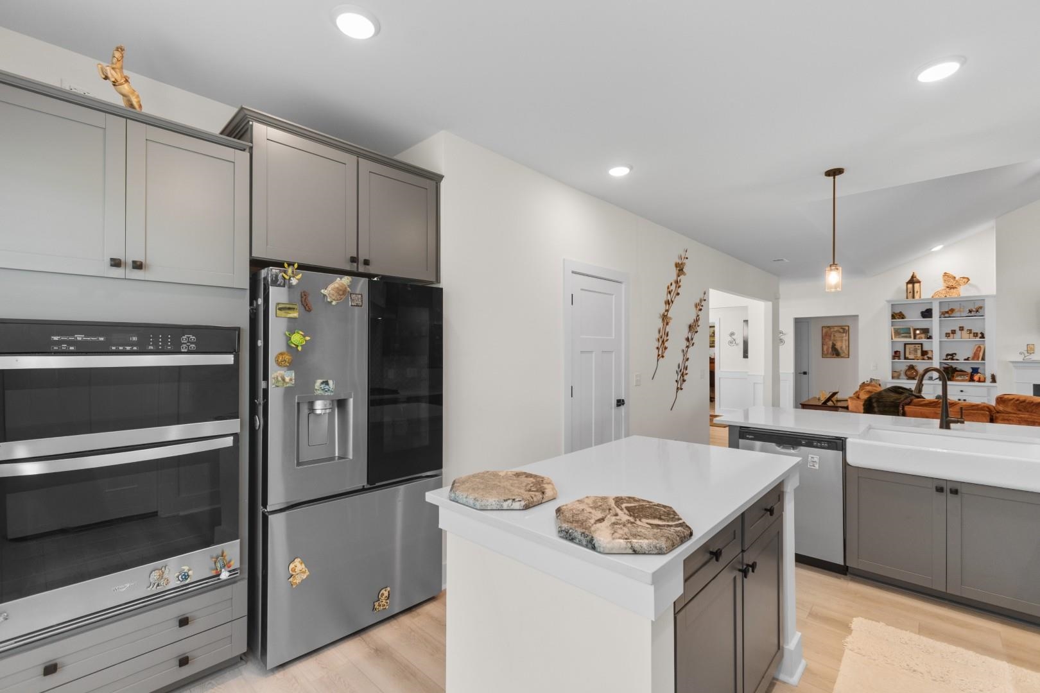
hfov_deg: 100.4
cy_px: 346
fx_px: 433
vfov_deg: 77.3
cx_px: 520
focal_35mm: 15
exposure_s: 1/3
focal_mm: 10
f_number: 4.5
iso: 100
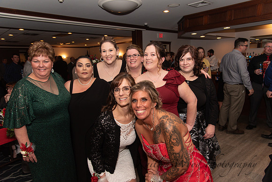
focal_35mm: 24
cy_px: 91
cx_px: 136
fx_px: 181
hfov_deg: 73.7
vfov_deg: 53.2
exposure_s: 1/200
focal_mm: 24
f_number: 4
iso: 800
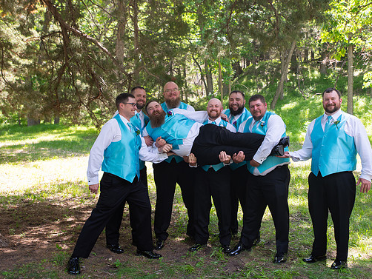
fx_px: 430
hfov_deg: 46.7
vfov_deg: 36.0
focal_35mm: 40
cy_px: 140
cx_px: 211
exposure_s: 1/125
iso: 250
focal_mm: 36
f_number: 5
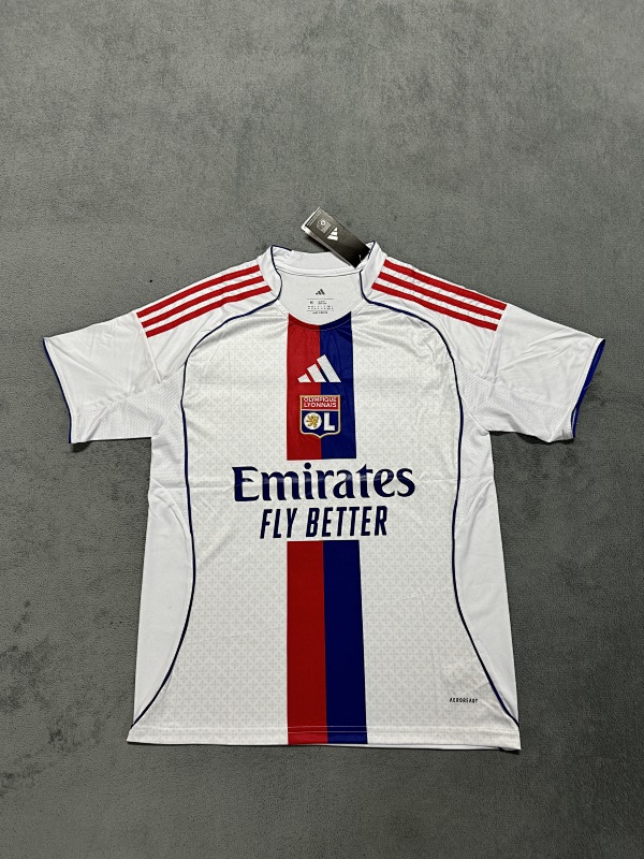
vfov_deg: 71.6
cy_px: 430
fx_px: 595
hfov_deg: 56.8
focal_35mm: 24
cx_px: 322
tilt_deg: -77.5
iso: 200
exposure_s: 1/100
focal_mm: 6.76
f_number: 1.78
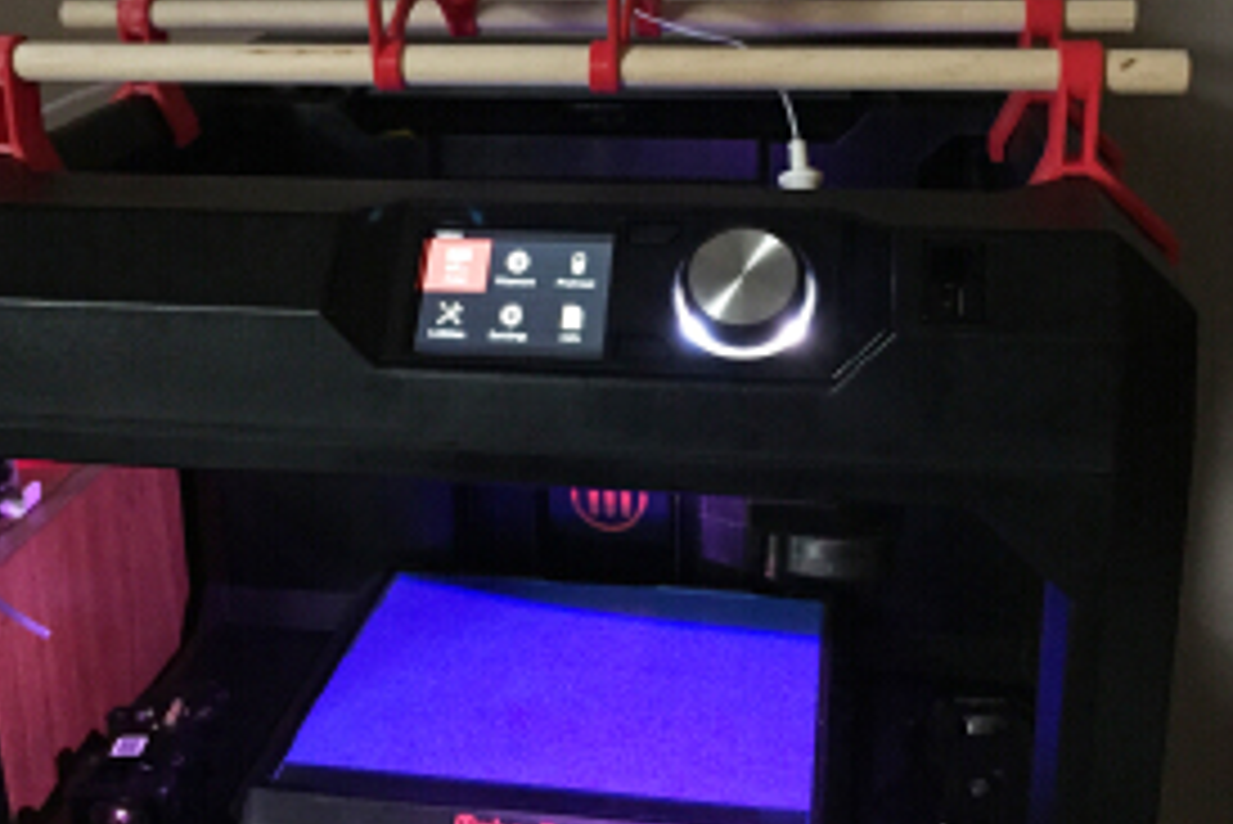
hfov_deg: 44.5
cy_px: 302
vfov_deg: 30.4
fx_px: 1508
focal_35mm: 44
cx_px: 576
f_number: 2.2
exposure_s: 1/15
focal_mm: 4.15
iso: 400
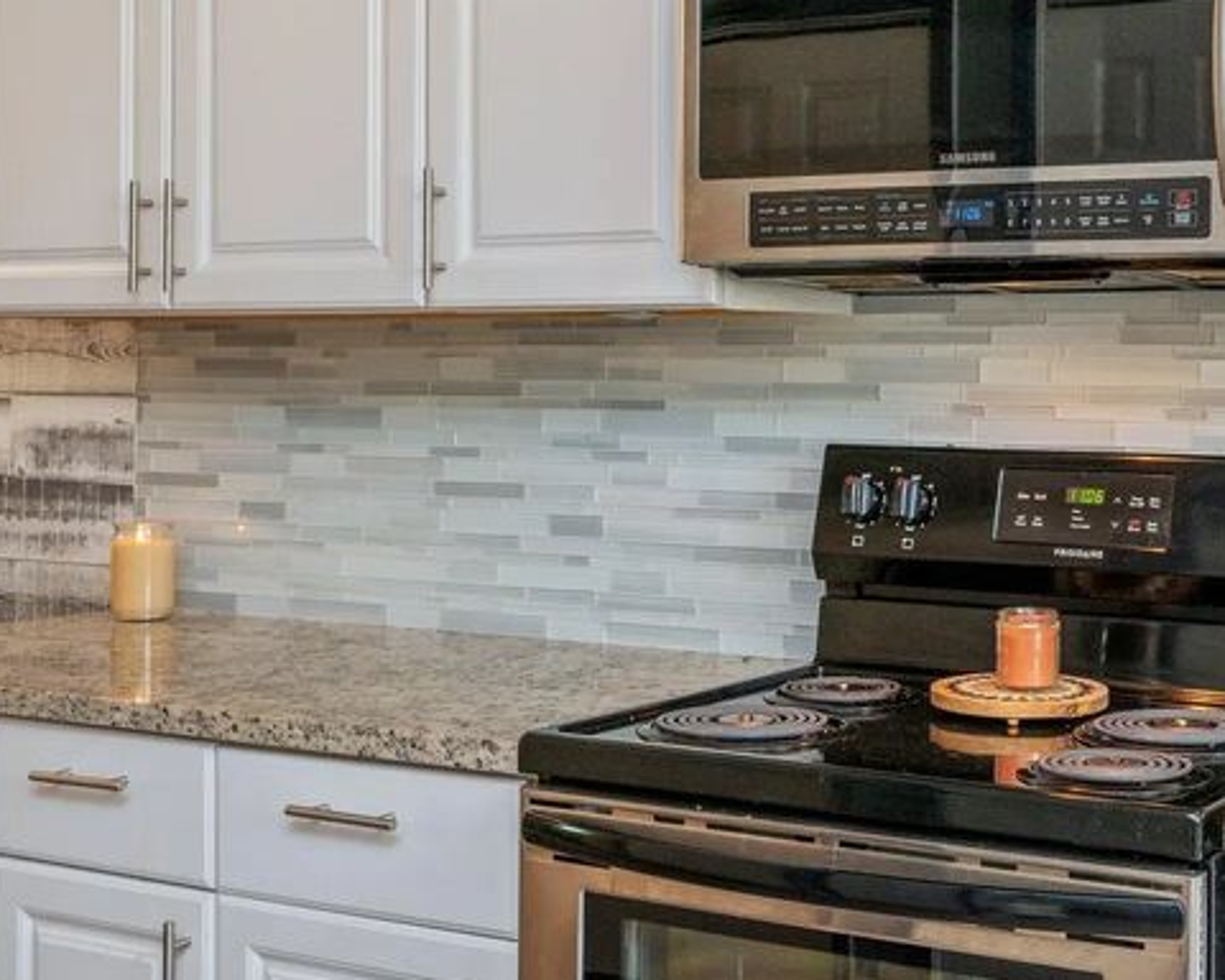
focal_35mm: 52
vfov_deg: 29.0
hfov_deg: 34.7
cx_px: 1008
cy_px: 353
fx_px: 1885
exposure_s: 1/25
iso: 500
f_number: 8
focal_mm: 26
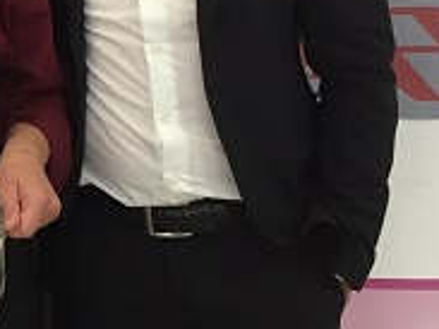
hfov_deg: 16.3
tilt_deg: -3.4
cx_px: -206
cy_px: -95
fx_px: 1407
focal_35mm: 111
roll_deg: +2.0
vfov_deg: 12.9
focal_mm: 4.15
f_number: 2.2
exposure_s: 1/33
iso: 125
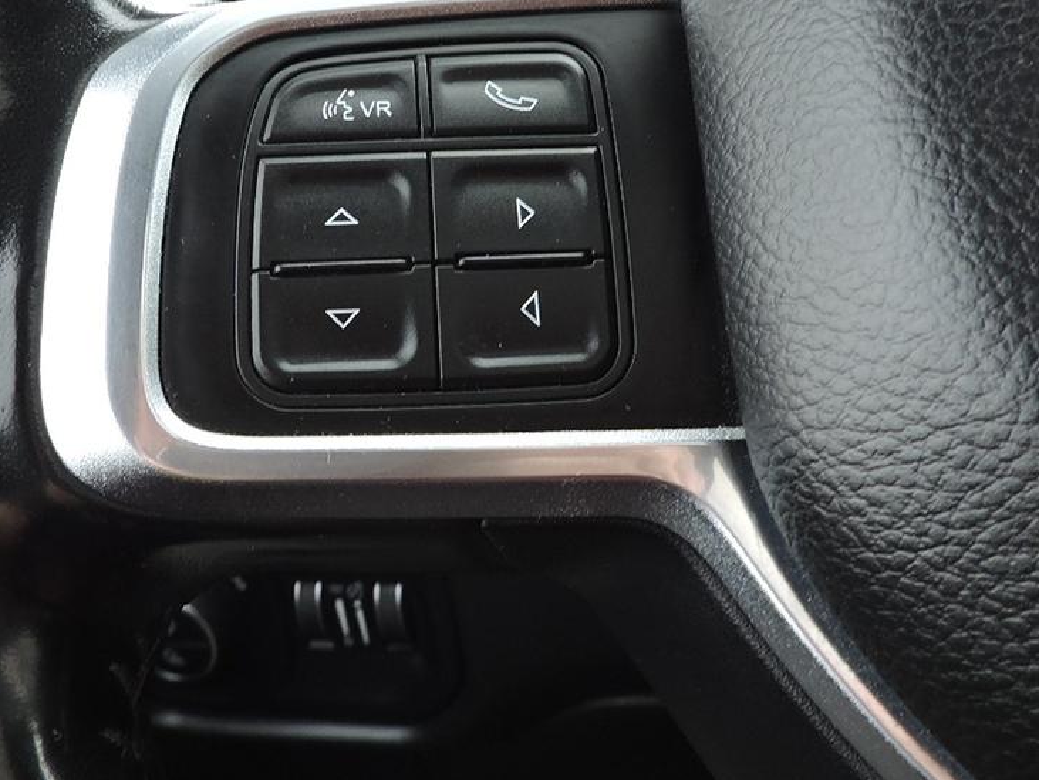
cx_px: 428
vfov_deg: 33.3
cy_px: 148
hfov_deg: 44.6
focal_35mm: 42
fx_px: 1261
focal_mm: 4.3
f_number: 3
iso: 100
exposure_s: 1/30
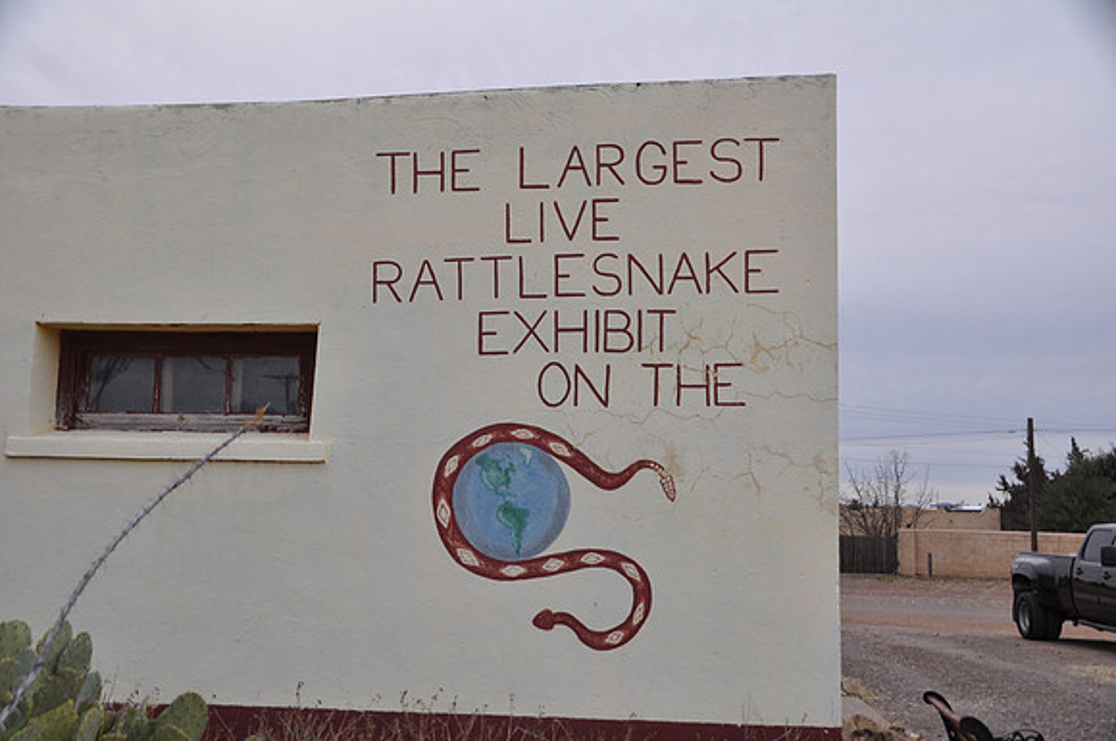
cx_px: 558
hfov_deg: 49.6
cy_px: 370
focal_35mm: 39
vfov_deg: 34.1
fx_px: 1207
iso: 200
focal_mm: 26
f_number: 6.3
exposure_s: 1/40
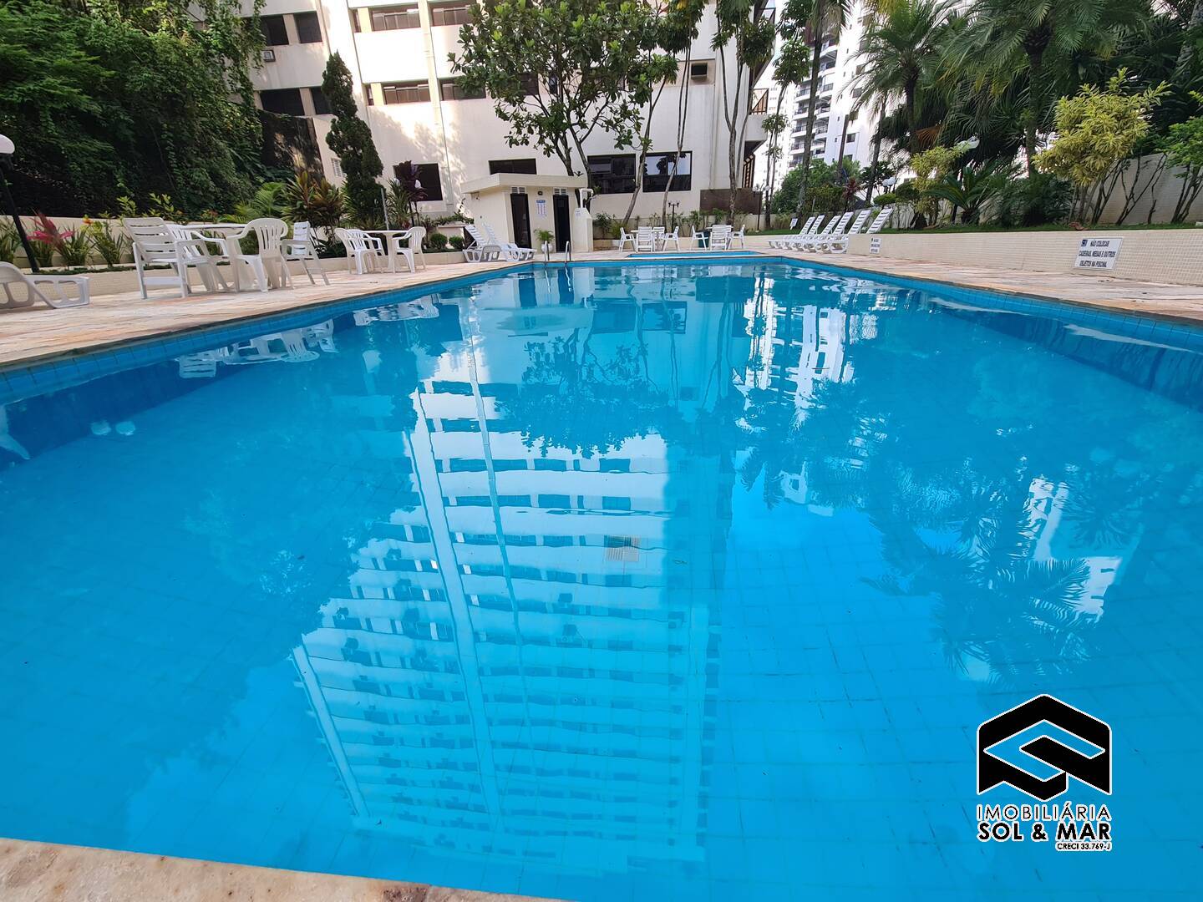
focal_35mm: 13
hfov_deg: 106.2
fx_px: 452
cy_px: 451
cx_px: 602
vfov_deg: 89.9
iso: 50
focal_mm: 2.2
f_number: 2.2
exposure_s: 1/534
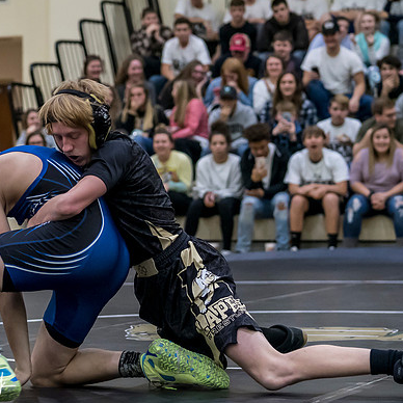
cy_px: 156
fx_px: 1989
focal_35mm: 151
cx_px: 114
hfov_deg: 11.5
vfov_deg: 11.6
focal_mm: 45
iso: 2000
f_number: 1.8
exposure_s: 1/1000
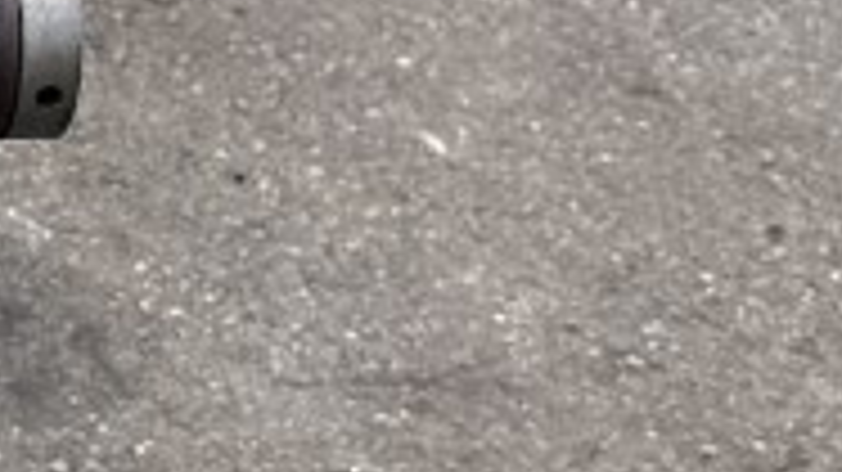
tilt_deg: -37.0
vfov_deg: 8.5
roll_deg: -1.7
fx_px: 3191
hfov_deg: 13.3
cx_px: -761
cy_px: 288
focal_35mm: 143
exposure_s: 1/414
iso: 80
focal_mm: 6.86
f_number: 1.78
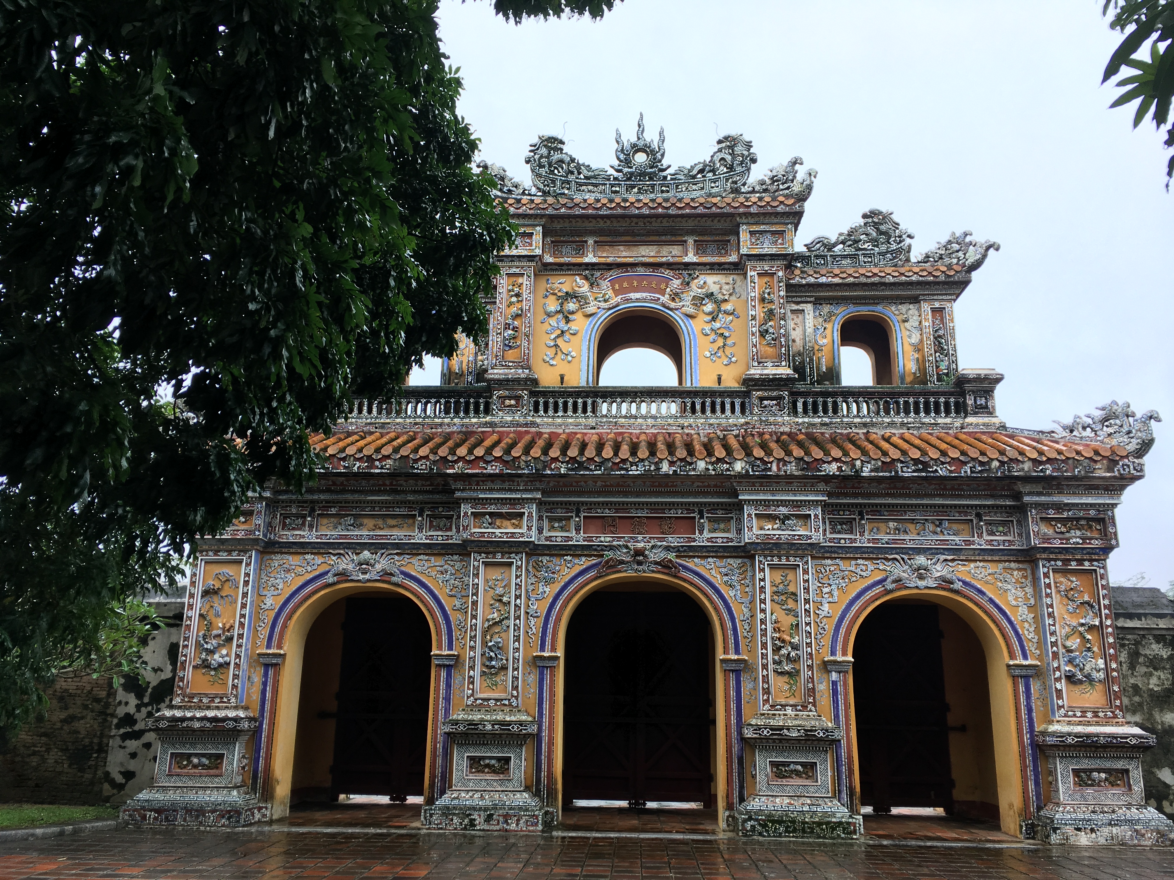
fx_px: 984
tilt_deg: +16.4
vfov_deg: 48.2
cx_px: 587
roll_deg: -1.2
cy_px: 440
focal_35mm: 29
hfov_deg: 61.7
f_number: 2.2
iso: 25
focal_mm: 4.15
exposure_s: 1/127
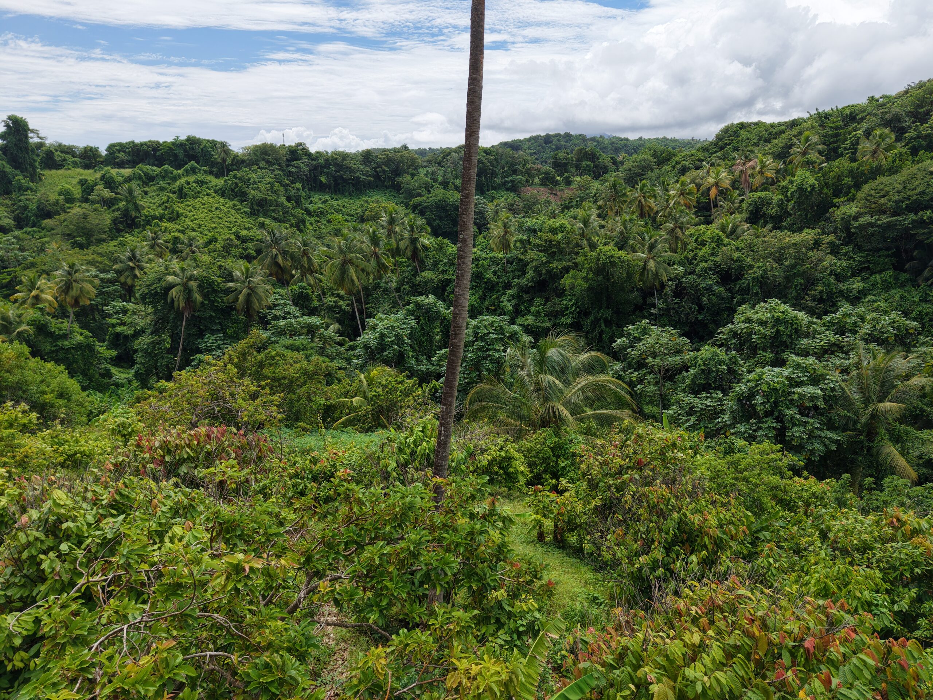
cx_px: 466
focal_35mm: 24
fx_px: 647
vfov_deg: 56.8
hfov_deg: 71.6
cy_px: 350
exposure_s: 1/6000
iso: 270
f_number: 1.8
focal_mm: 8.67
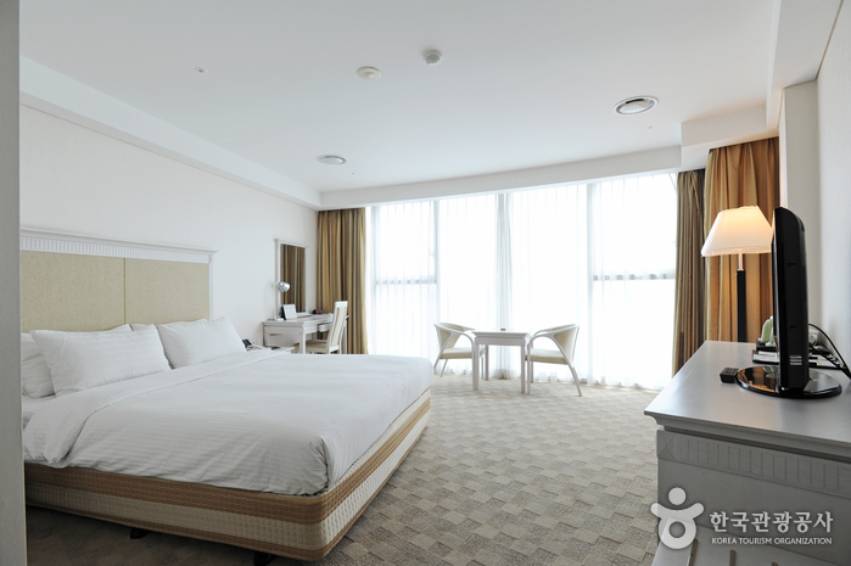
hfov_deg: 93.3
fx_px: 402
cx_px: 426
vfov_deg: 70.4
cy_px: 283
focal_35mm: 17
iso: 800
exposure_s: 1/100
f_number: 9
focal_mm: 17
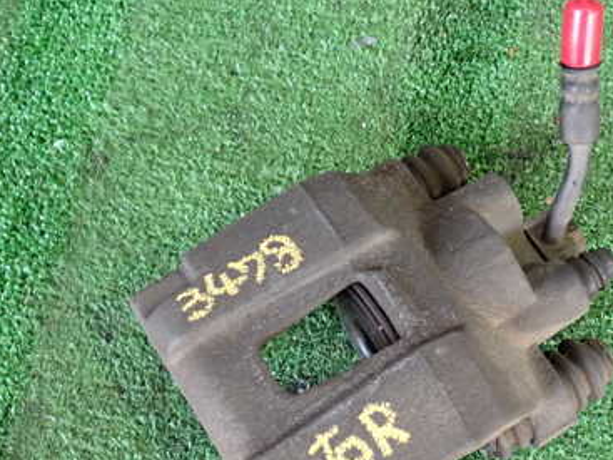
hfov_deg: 28.8
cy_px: 293
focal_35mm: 67
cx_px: 406
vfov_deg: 21.9
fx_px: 1186
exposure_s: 1/40
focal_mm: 7.31
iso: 250
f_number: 2.8
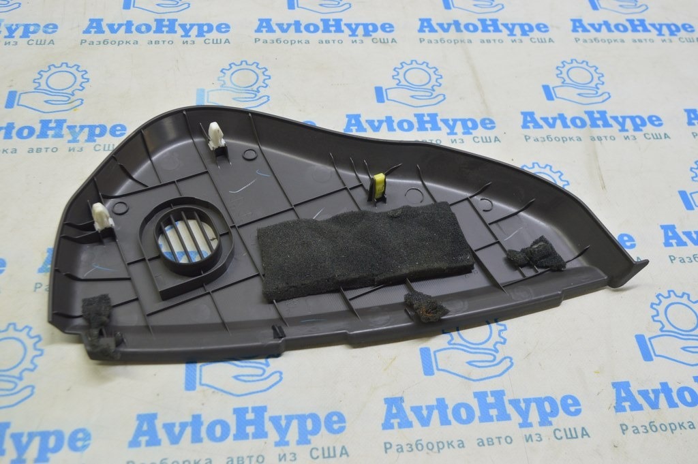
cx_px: 349
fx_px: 726
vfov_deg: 35.4
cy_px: 232
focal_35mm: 38
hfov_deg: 51.3
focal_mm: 25
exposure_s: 1/20
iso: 400
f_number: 5.6
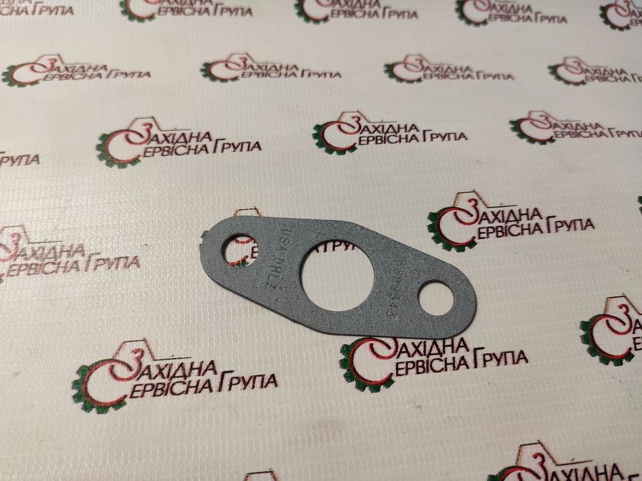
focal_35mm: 26
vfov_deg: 53.1
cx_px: 321
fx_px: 482
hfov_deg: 67.3
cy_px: 240
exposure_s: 1/100
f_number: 1.75
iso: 199
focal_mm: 4.77
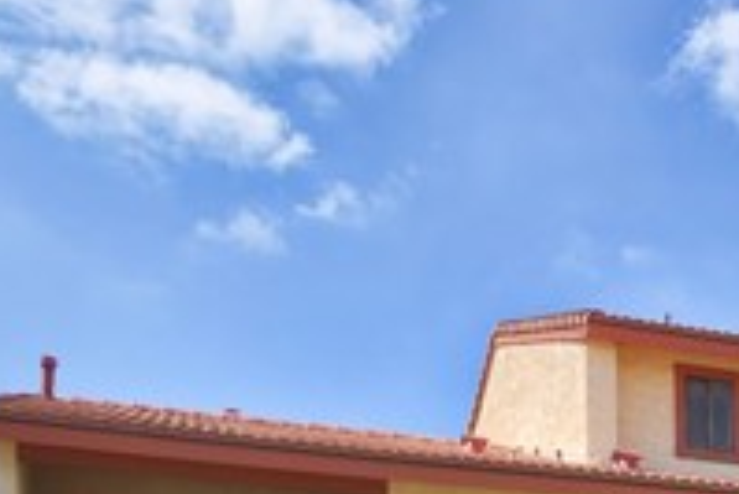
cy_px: 754
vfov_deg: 16.1
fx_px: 1582
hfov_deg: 23.8
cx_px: 902
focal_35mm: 77
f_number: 11
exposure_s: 1/200
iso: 200
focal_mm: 16
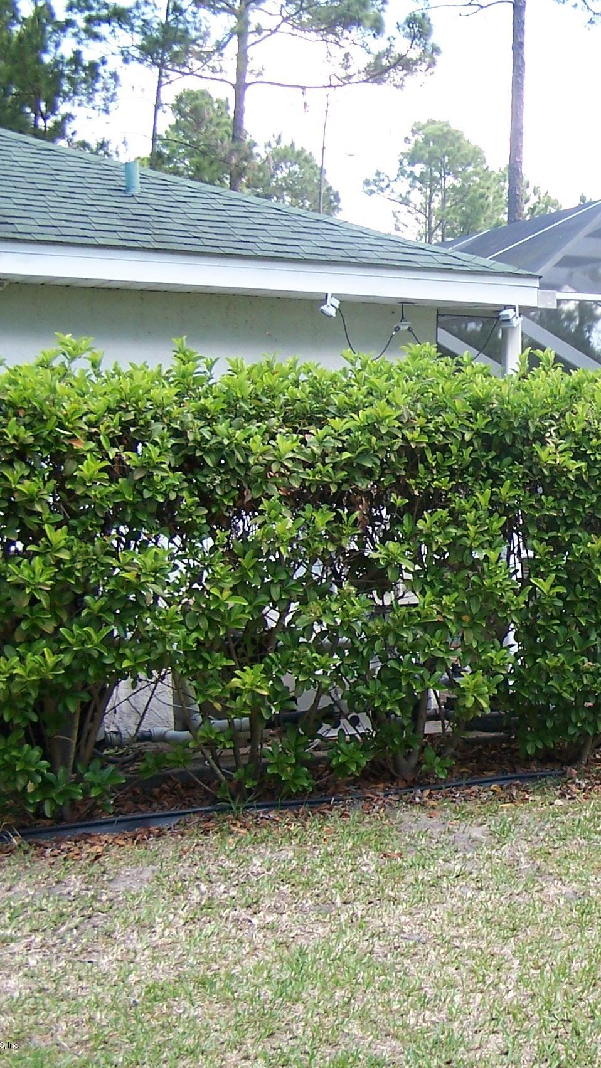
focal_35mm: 56
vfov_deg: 37.2
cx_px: 667
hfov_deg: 20.4
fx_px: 1586
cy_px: 538
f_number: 2.8
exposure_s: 1/125
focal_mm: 6.3
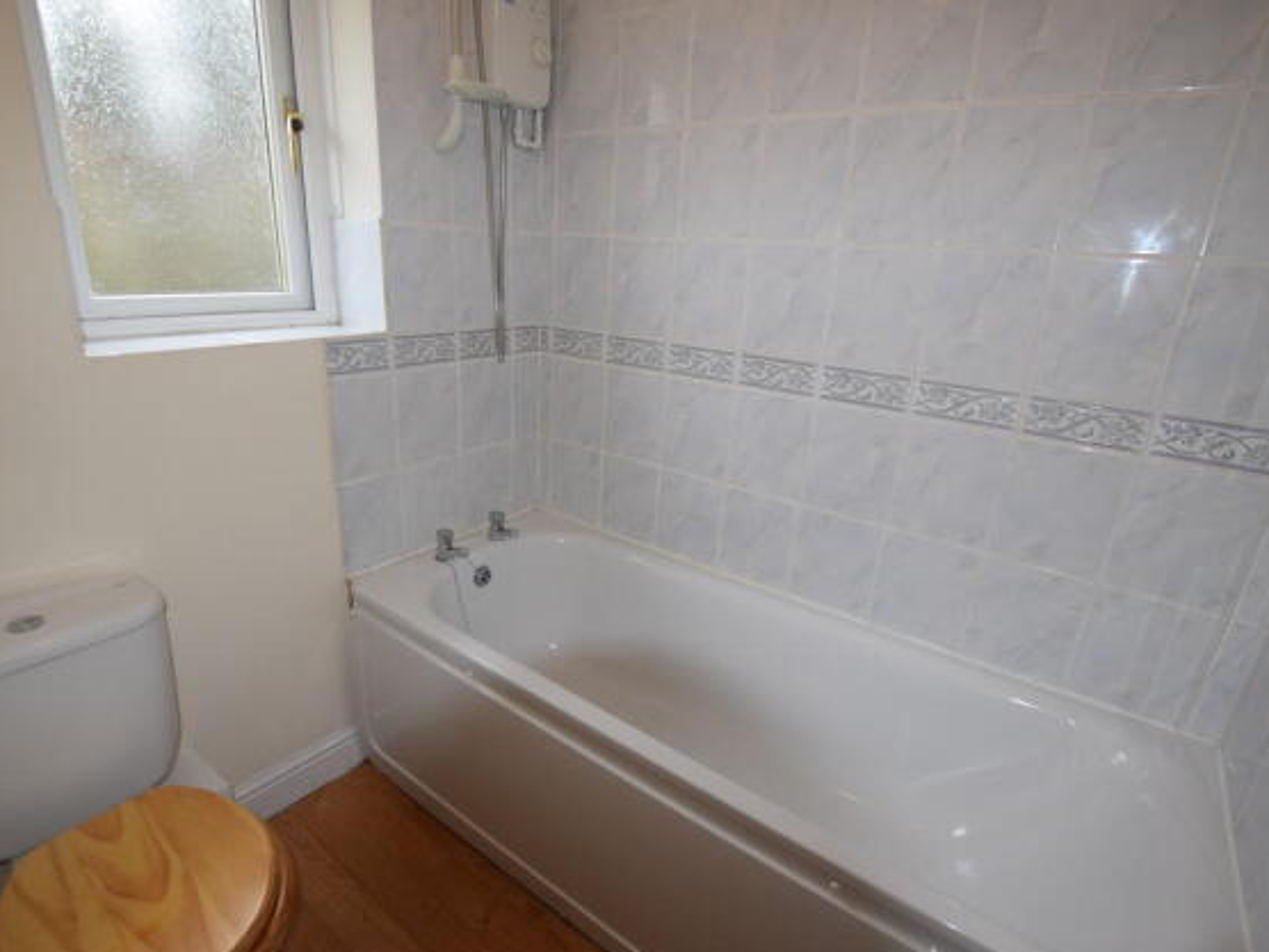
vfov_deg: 74.7
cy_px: 481
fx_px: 623
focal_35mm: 17
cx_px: 617
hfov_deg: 91.0
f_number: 4.5
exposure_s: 1/80
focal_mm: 10
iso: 800
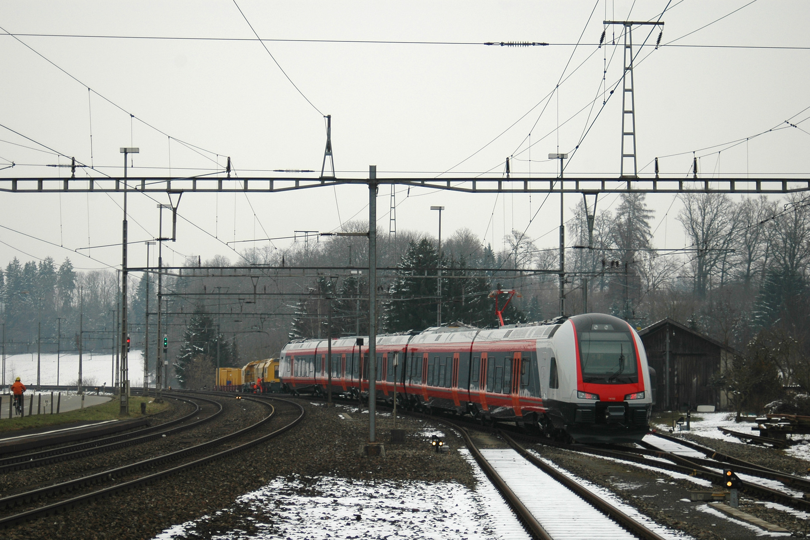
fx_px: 2092
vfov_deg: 14.7
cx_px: 405
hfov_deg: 21.9
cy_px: 270
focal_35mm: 93
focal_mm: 62
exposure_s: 1/400
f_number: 5
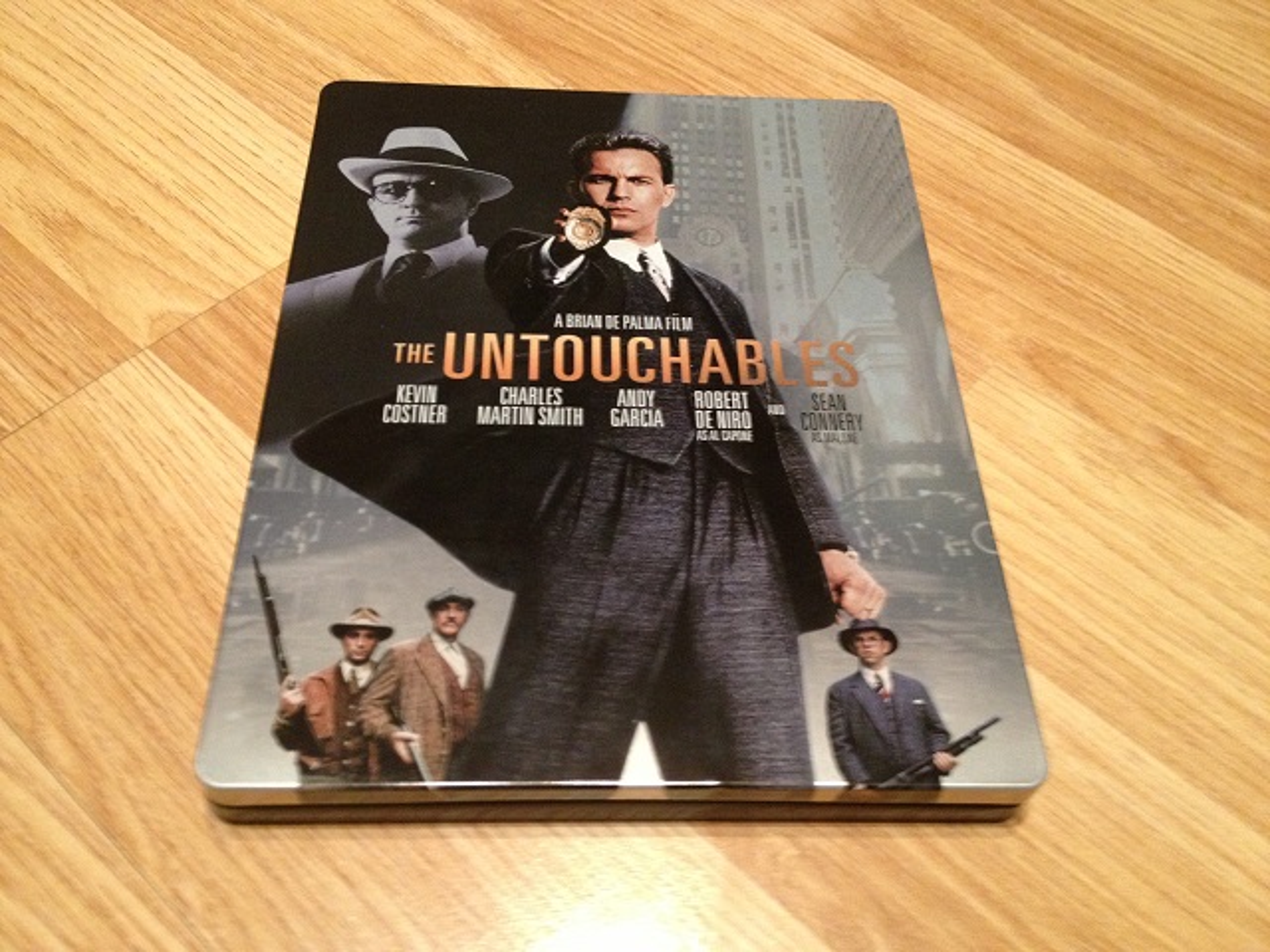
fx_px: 1284
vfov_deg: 40.7
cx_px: 635
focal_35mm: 35
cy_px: 476
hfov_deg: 52.6
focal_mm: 4.28
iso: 320
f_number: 2.4
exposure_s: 1/20
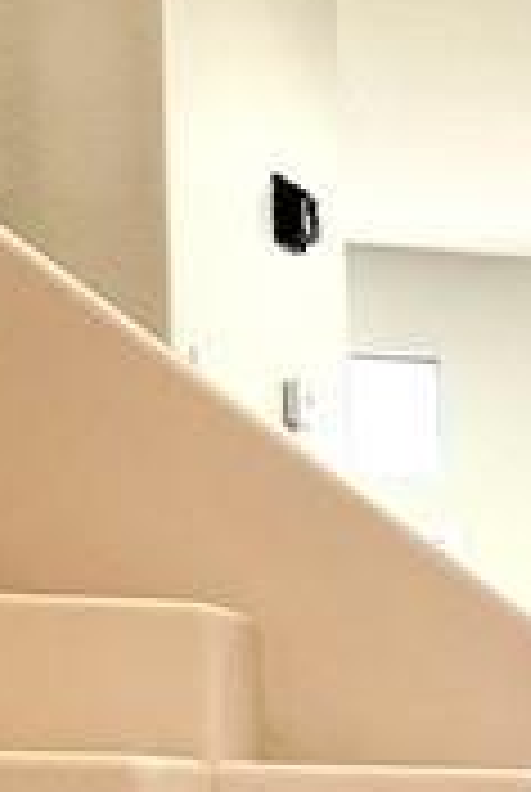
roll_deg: -1.9
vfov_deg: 13.3
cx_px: 2138
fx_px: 3195
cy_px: 1192
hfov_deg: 7.1
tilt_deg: -8.0
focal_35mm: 145
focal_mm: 6.76
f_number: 1.78
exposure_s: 1/121
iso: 160
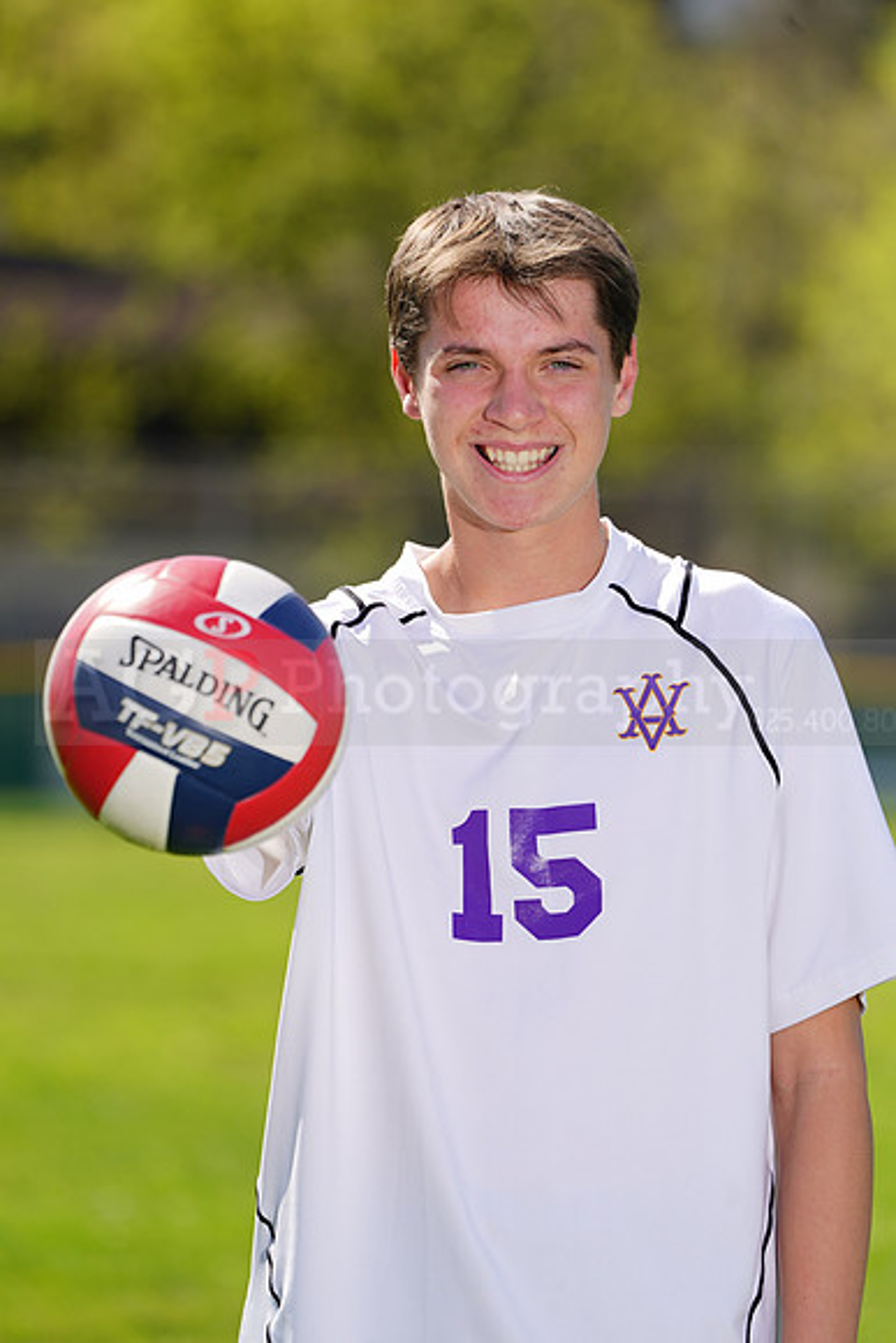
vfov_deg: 6.1
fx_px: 12647
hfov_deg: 4.1
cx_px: 448
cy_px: 672
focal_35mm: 339
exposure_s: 1/200
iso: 64
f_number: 7.1
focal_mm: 339
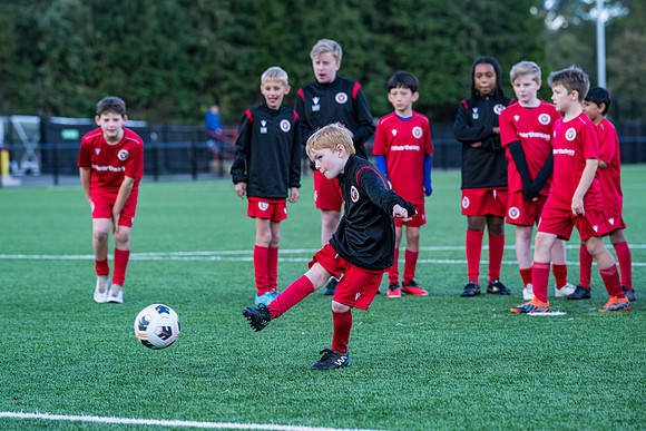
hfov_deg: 14.7
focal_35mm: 139
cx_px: 313
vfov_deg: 9.9
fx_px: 2497
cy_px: 216
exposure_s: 1/800
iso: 400
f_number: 4
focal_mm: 135
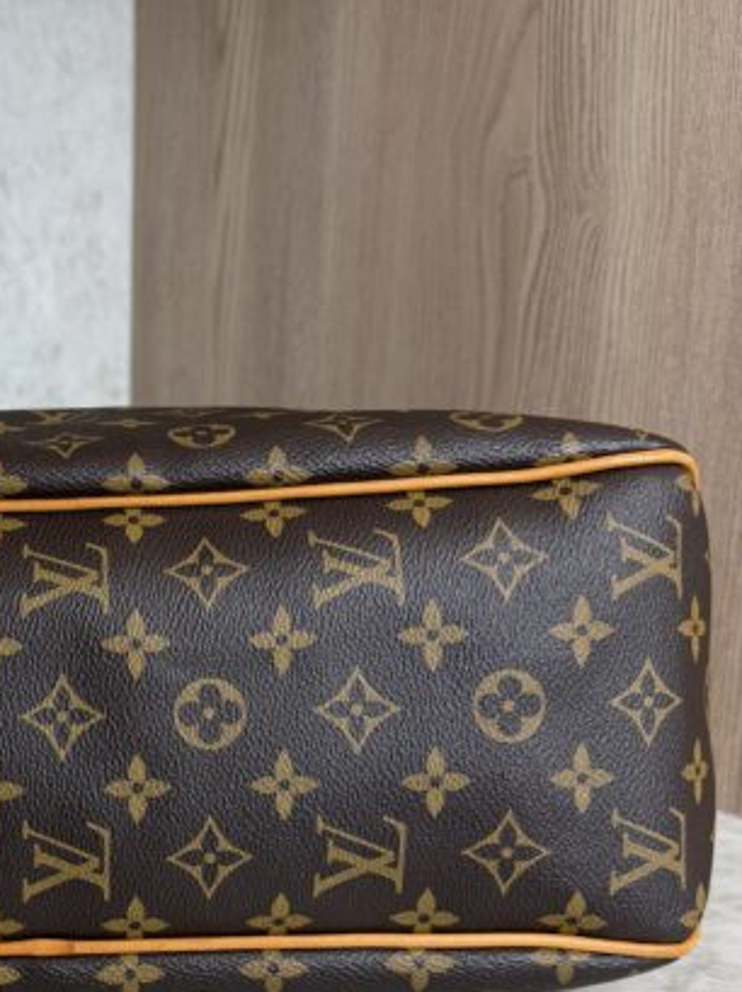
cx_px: 36
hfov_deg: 29.2
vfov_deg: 40.0
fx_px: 1345
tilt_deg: -13.3
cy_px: 655
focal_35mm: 47
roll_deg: -0.5
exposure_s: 1/120
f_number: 1.78
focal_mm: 6.76
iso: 80
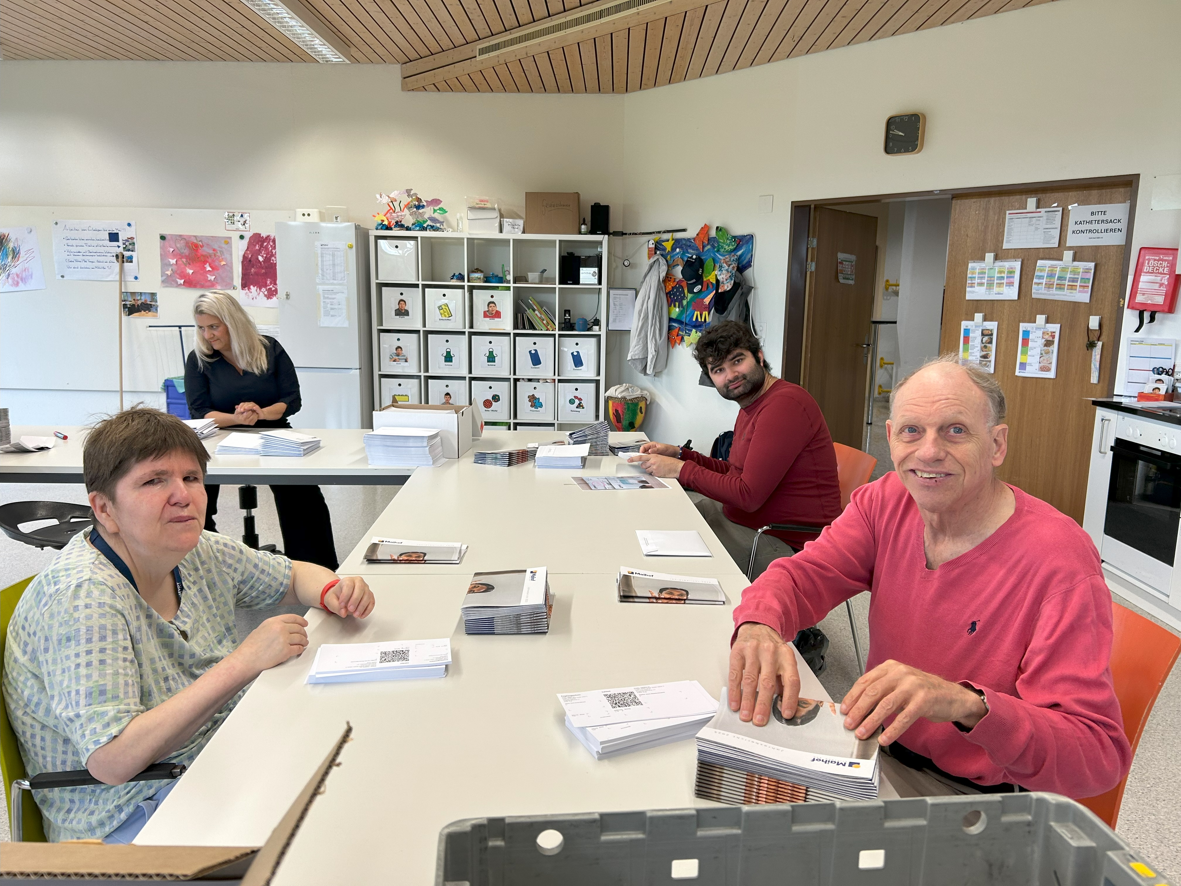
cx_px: 590
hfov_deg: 67.3
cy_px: 443
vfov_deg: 53.1
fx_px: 887
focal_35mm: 26
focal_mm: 5.7
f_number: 1.5
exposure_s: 1/100
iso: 80
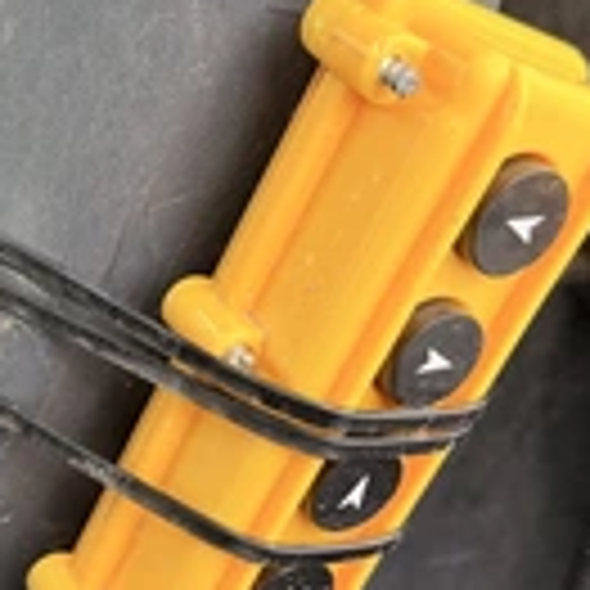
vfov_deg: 26.3
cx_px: 198
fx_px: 1253
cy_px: 419
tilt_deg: -45.6
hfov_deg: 26.3
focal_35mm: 65
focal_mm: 6.76
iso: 80
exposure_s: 1/181
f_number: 1.78
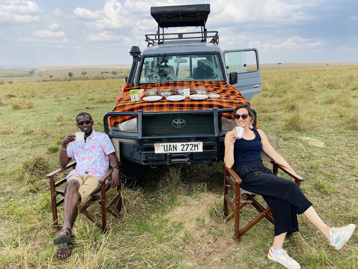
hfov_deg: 67.3
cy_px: 134
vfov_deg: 53.1
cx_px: 179
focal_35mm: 26
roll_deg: +1.2
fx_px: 269
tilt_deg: -13.8
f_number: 1.8
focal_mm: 4.25
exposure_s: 1/1082
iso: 32
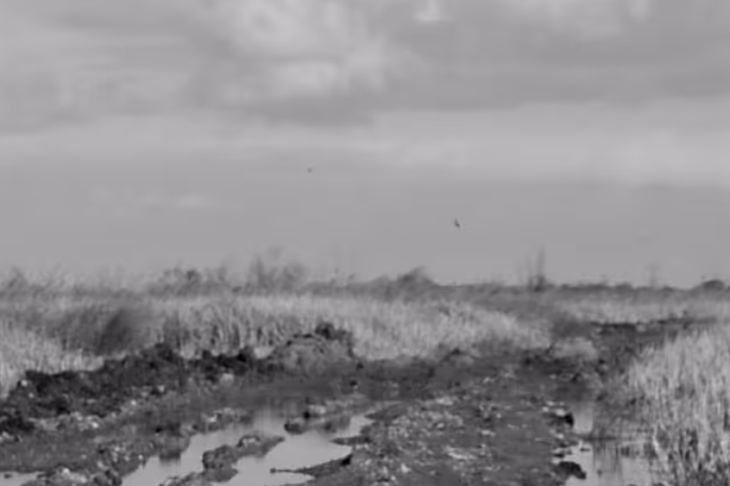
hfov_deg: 5.5
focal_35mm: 373
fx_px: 7554
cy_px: -156
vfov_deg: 3.7
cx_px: 458
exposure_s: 1/500
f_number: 7.1
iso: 100
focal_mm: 35
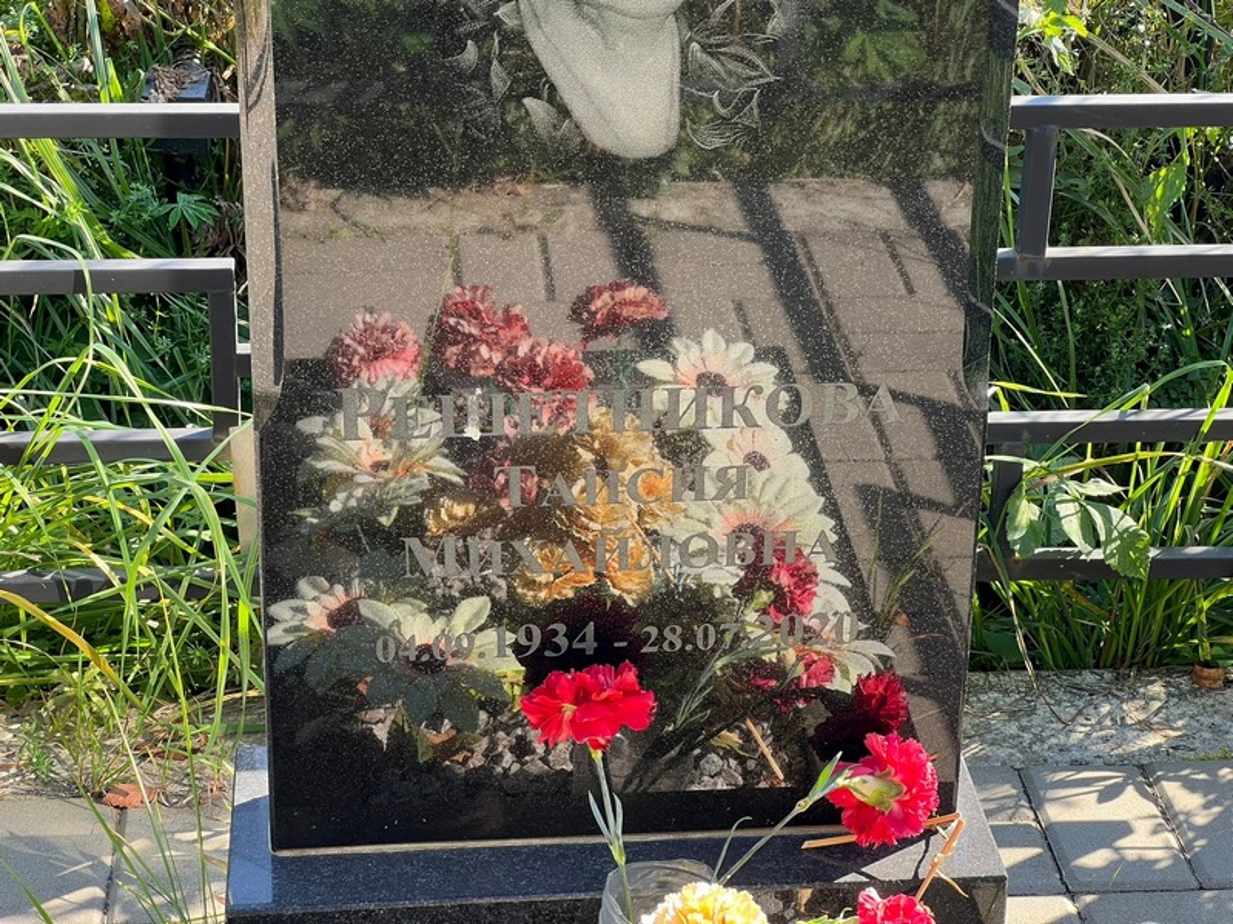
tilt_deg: -25.7
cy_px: 462
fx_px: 2743
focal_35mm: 77
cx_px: 616
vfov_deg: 19.1
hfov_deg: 25.3
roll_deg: -1.7
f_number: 2.8
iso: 50
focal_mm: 9
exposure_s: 1/99
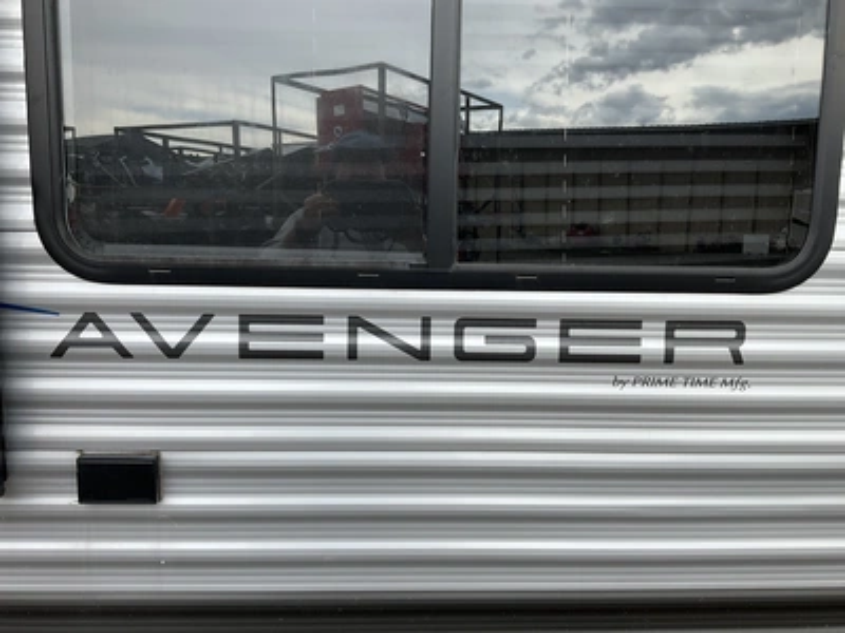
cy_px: 316
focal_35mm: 29
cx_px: 422
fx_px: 708
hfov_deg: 61.7
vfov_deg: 48.2
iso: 25
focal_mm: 3
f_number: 1.8
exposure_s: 1/534
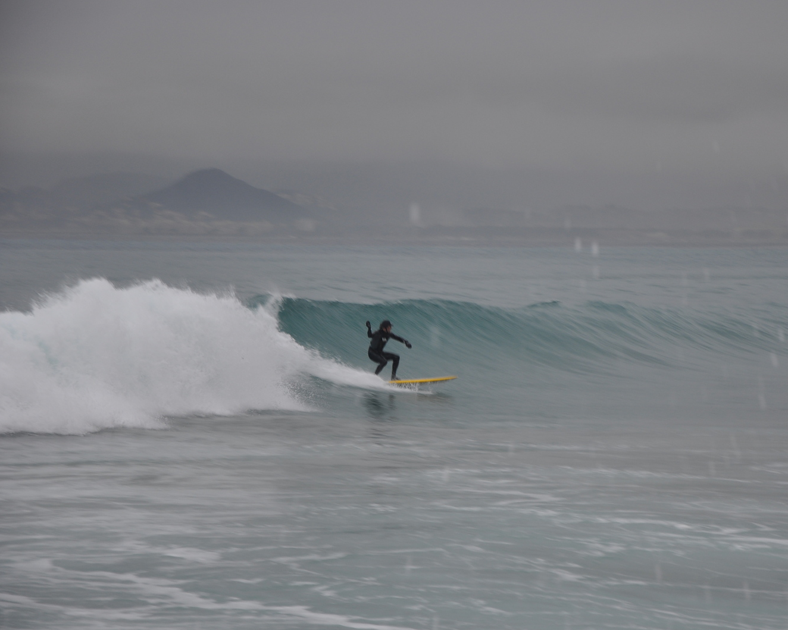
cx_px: 474
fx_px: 3172
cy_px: 315
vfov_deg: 11.3
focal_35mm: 136
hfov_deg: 14.2
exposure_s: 1/60
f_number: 5.3
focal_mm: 80
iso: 200
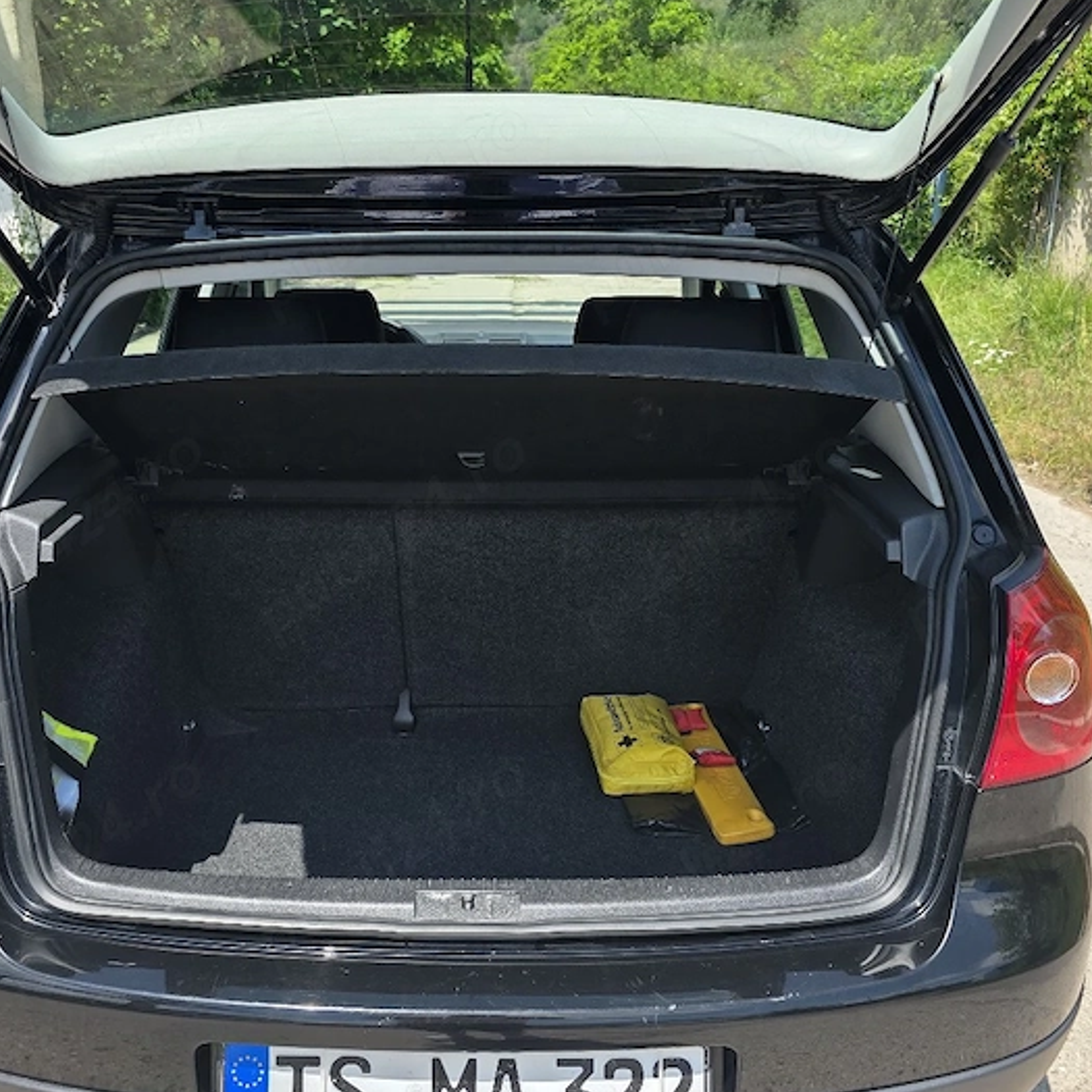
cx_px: 474
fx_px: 1106
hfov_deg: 52.4
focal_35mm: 31
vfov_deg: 52.5
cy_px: 584
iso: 80
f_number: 1.7
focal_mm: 6.3
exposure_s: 1/3333
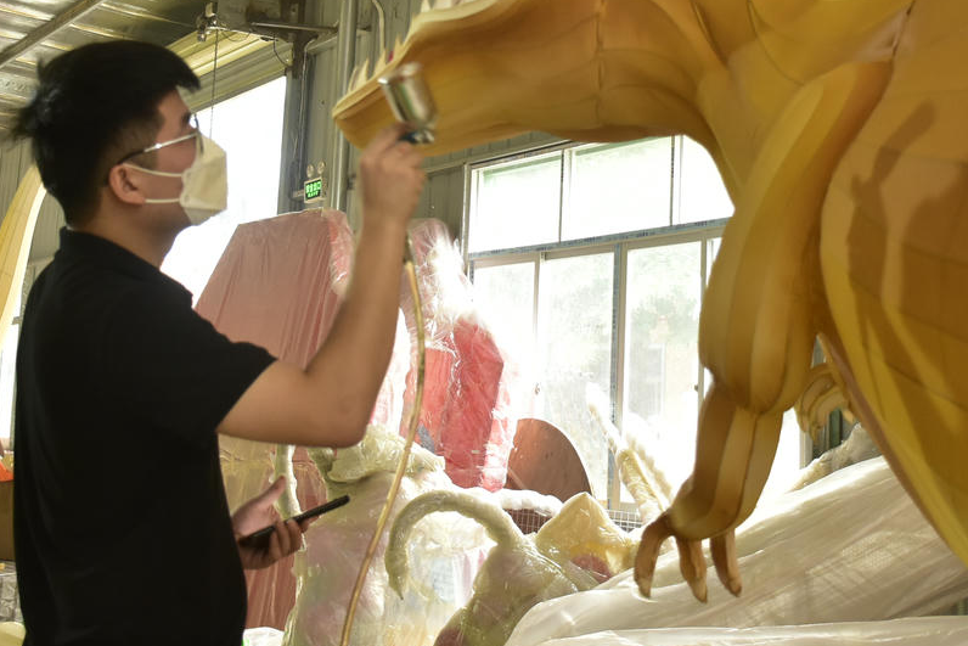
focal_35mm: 61
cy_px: 122
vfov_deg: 22.0
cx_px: 427
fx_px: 1640
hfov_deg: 32.8
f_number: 3.8
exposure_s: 1/40
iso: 1250
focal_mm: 24
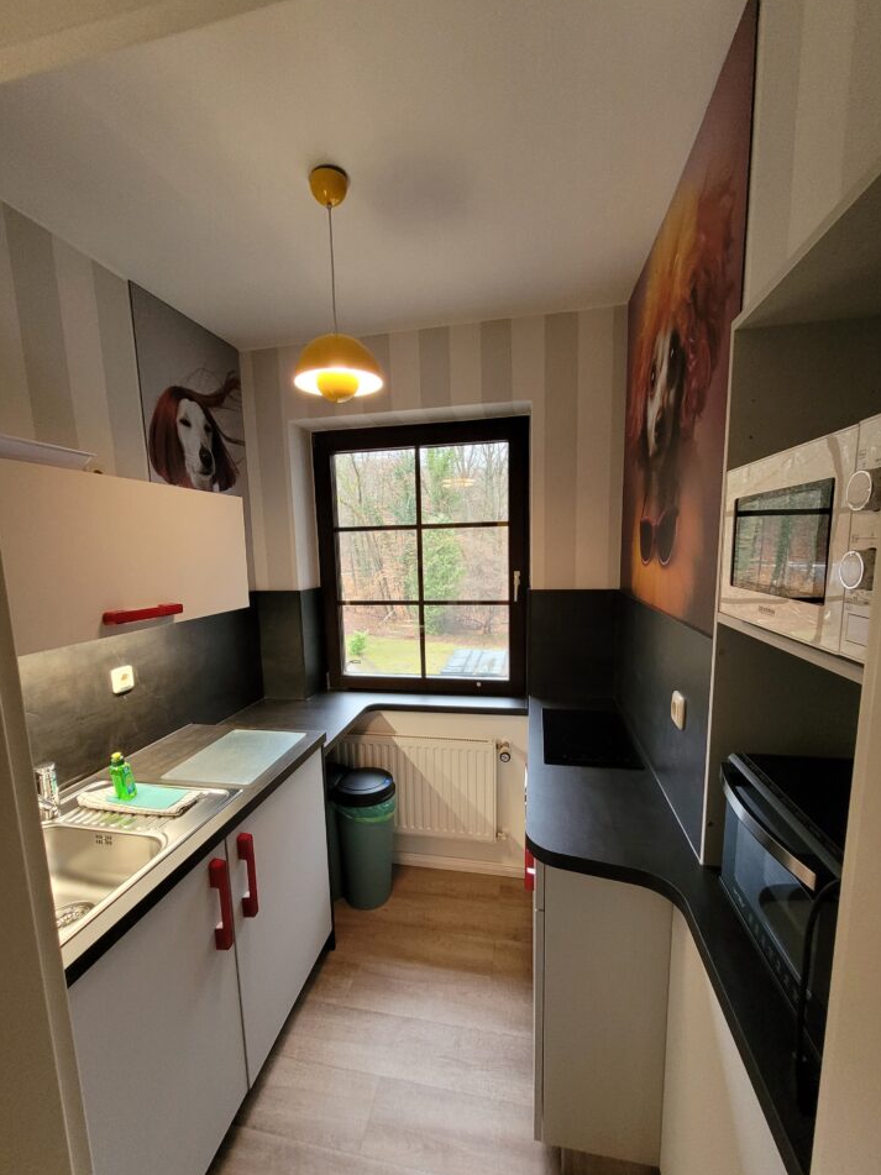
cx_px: 434
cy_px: 615
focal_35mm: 14
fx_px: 475
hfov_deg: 85.7
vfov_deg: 102.0
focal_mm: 1.74
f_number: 2.2
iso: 400
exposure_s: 1/50
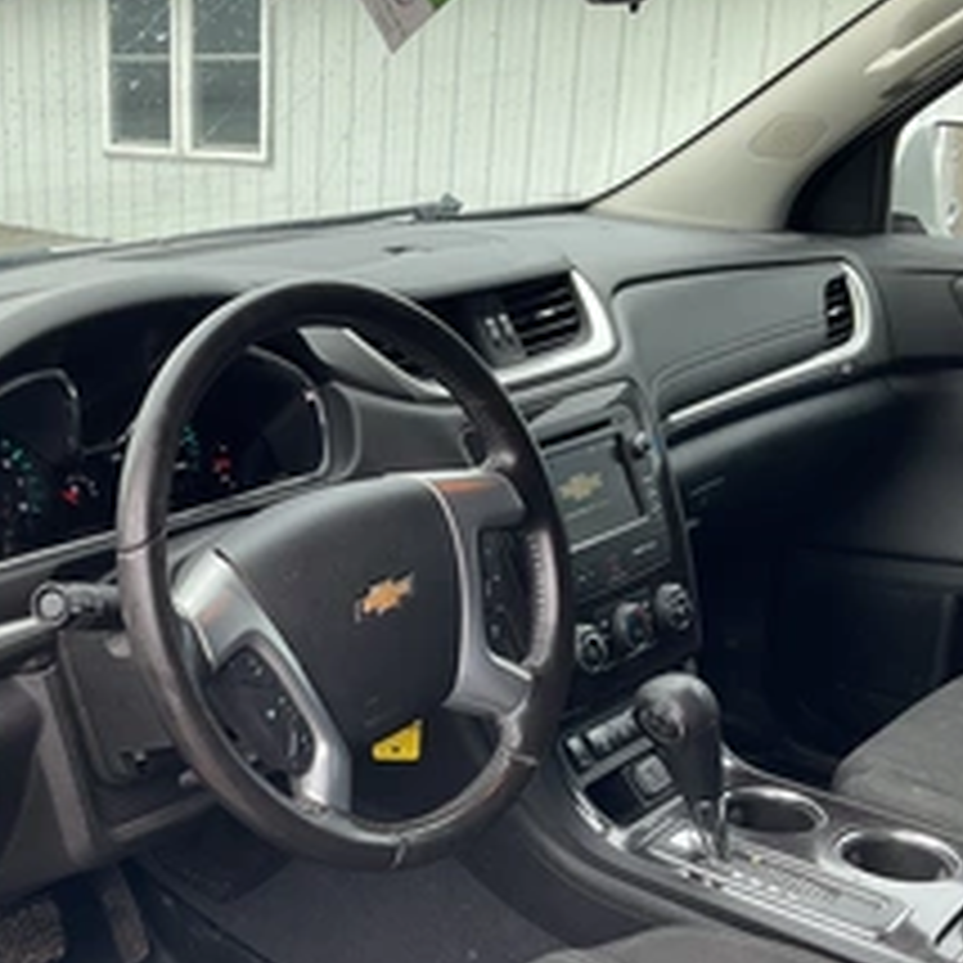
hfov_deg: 34.9
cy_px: 608
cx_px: 292
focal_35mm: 48
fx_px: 1511
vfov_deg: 35.1
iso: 20
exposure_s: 1/122
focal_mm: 3
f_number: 1.8
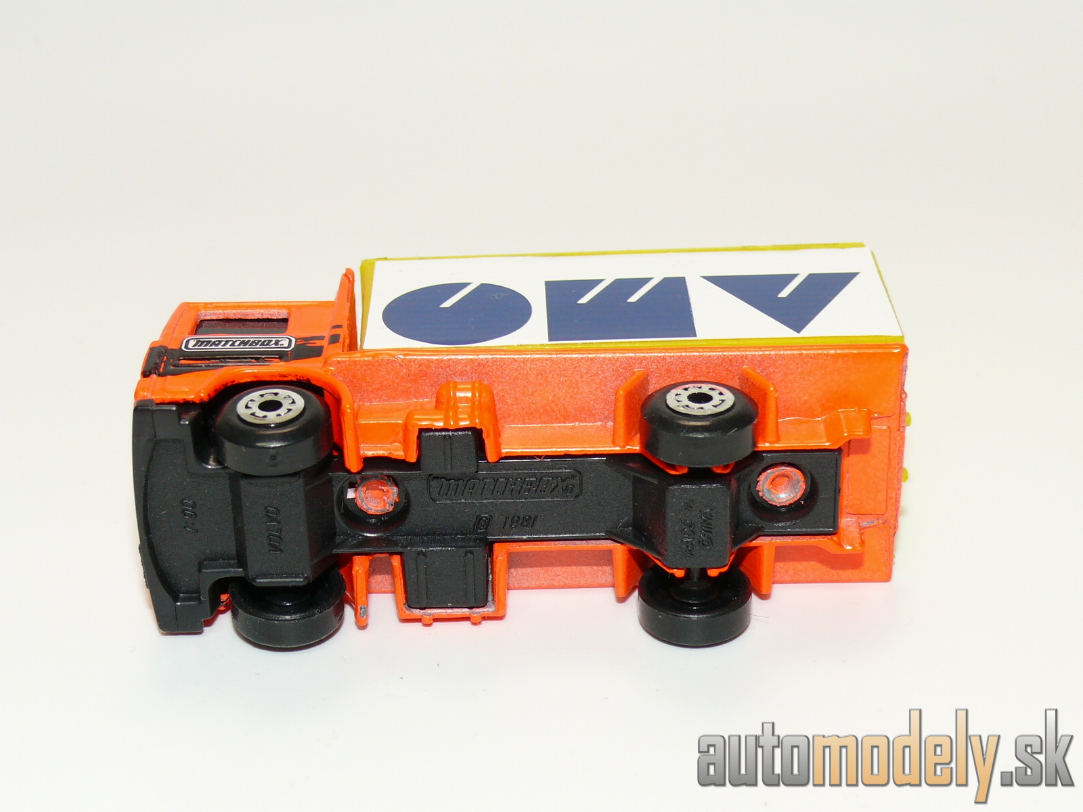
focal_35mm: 74
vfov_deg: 19.9
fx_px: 2315
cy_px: 406
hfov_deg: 26.3
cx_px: 542
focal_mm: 11.3
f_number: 4
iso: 100
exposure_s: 1/30
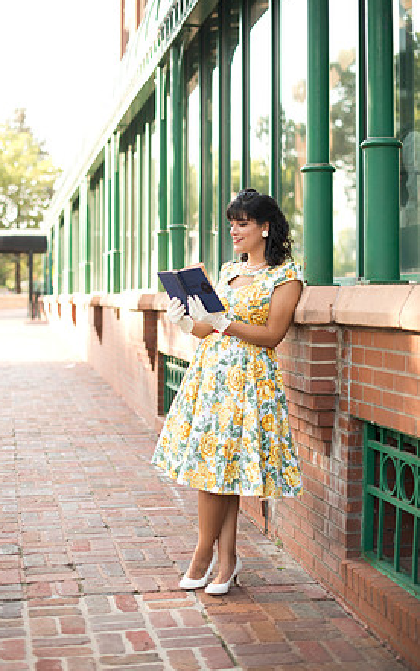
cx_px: 195
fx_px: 951
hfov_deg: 24.9
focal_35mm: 52
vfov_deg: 38.9
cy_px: 335
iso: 200
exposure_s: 1/400
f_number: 2
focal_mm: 50
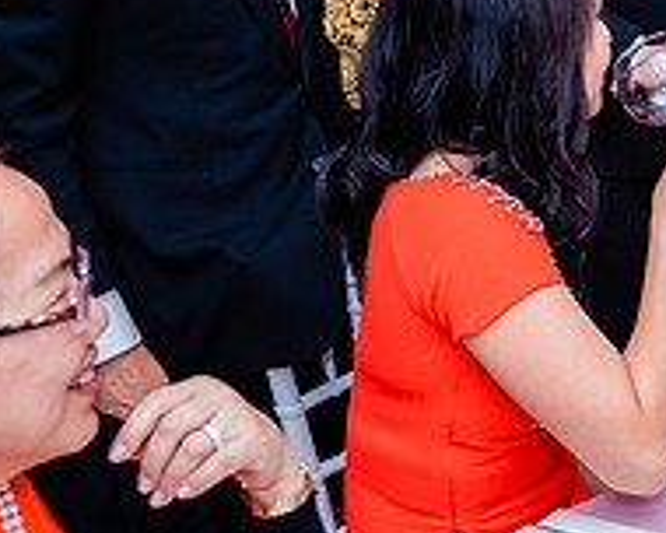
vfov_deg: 16.9
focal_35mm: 89
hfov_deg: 19.8
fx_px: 1754
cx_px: 861
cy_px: -16
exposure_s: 1/200
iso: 1600
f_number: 4
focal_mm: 29
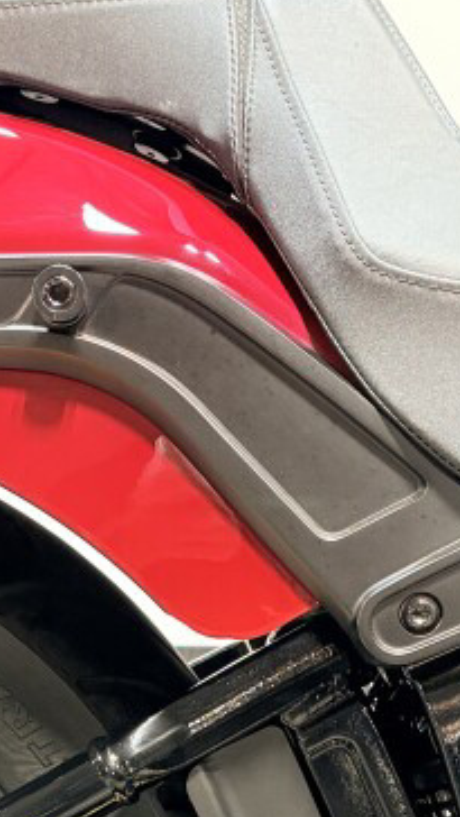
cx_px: 145
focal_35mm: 83
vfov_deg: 24.7
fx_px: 1798
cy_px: 774
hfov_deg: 14.5
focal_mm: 5.96
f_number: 1.6
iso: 125
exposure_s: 1/60
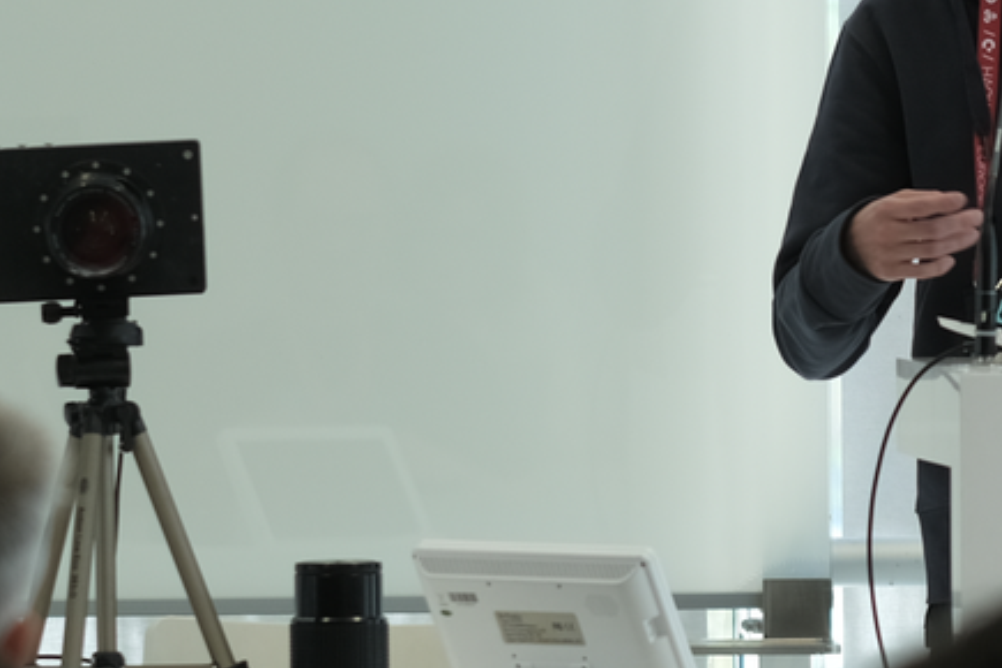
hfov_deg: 5.5
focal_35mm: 372
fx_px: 10353
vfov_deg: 3.7
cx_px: 935
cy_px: -46
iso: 160
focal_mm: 90
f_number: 2
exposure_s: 1/170
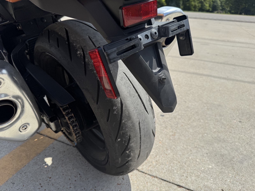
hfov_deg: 71.6
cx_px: 128
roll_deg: -3.8
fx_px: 177
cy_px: 96
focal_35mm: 24
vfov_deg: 56.8
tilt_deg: -25.7
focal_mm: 6.76
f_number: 1.78
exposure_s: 1/5814
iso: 80
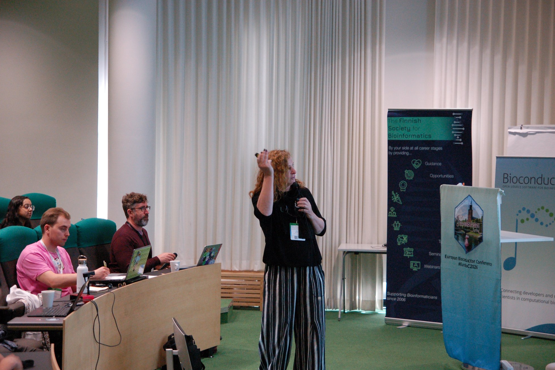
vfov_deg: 17.9
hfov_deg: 26.6
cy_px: 183
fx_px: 1172
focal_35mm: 76
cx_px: 278
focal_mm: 50
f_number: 3.5
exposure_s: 1/125
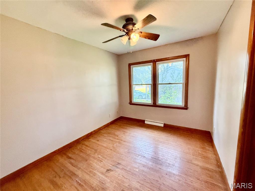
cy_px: 96
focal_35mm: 14
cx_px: 128
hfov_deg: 102.1
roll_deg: +3.0
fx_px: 103
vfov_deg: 85.7
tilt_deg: -6.0
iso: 500
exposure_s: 1/120
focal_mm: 2.22
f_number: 2.2
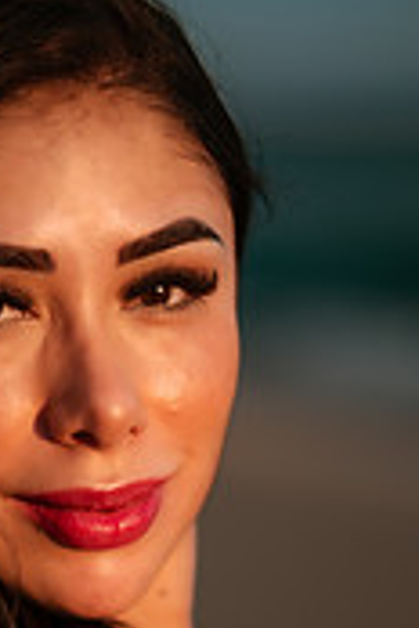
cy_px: 632
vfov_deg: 13.5
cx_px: 112
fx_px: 2619
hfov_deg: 9.1
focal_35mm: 150
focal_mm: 58
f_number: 1.4
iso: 100
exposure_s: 1/5000
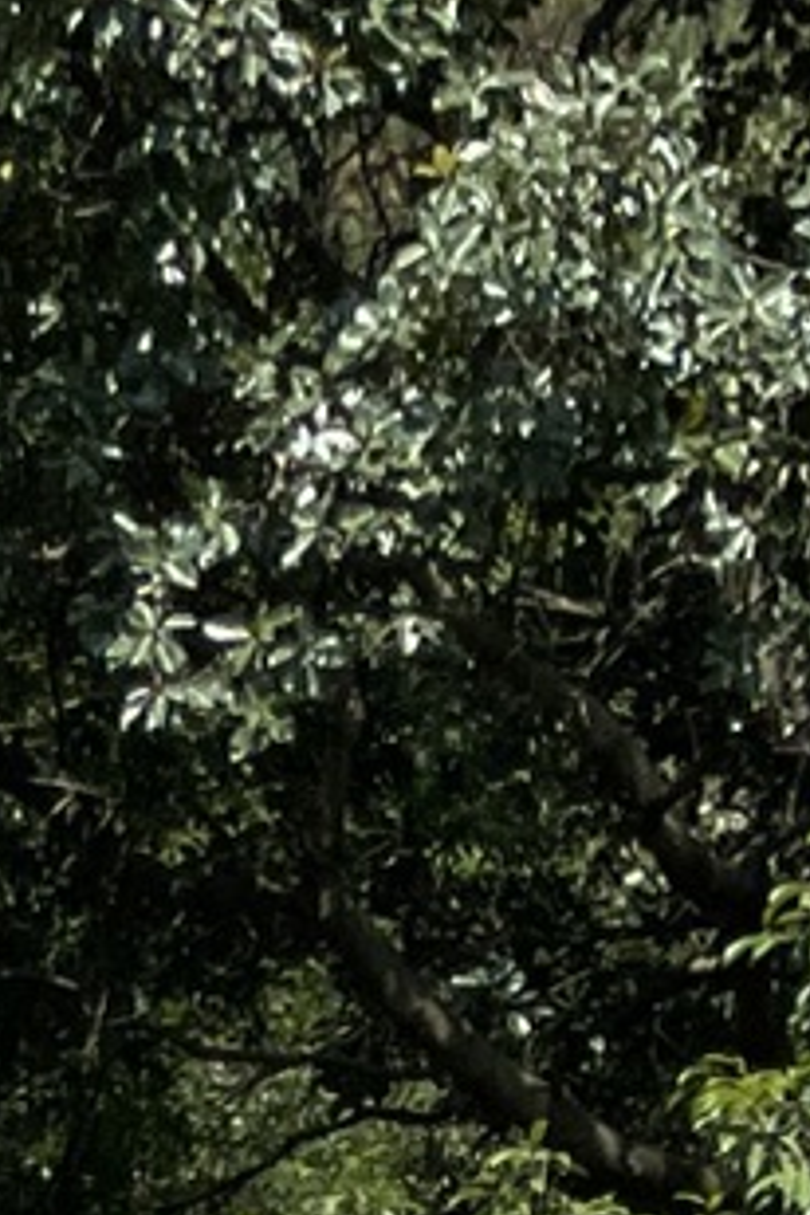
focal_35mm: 175
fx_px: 5906
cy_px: 3645
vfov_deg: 9.3
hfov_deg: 6.7
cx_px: -1986
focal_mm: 4.2
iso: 32
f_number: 1.6
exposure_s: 1/3731
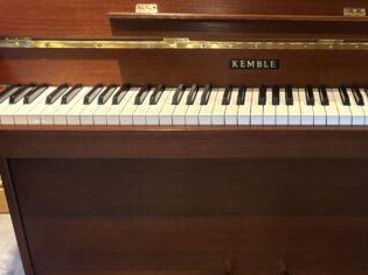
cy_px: 101
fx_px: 574
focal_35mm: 54
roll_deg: +0.7
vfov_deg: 26.9
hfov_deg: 34.6
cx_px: 287
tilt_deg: -26.8
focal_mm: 5.96
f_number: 1.6
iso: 400
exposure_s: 1/33
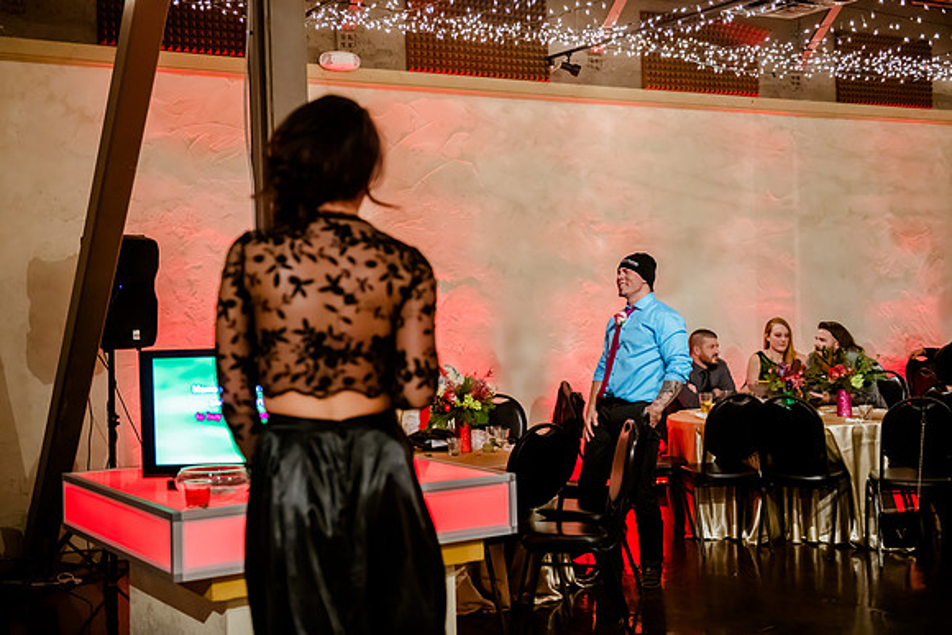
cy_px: 299
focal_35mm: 51
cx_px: 461
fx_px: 1345
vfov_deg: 26.6
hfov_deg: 39.0
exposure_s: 1/125
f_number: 2.8
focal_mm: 48
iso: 5000
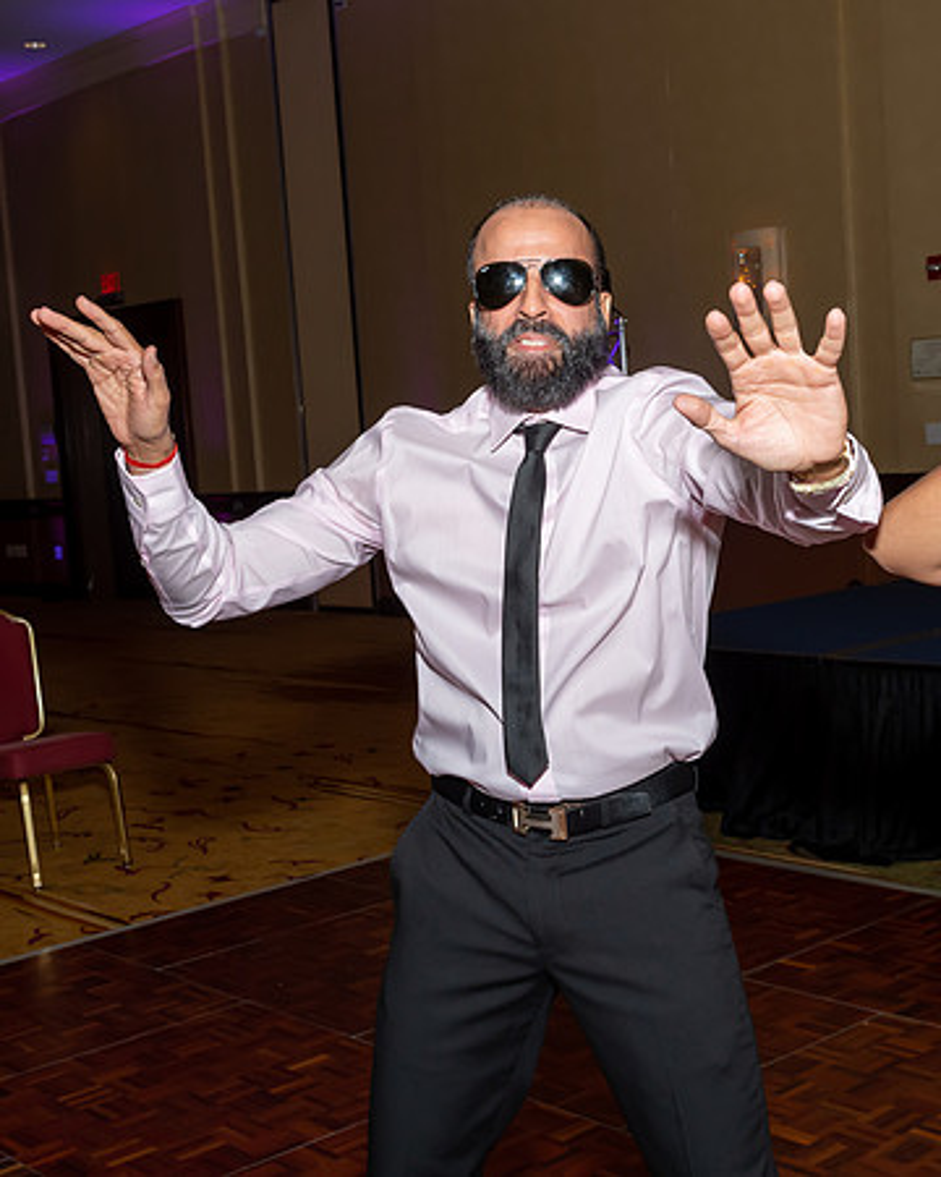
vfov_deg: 37.2
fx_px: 1748
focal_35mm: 50
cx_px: 493
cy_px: 568
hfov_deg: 30.1
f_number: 6.3
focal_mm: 23
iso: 400
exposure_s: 1/250
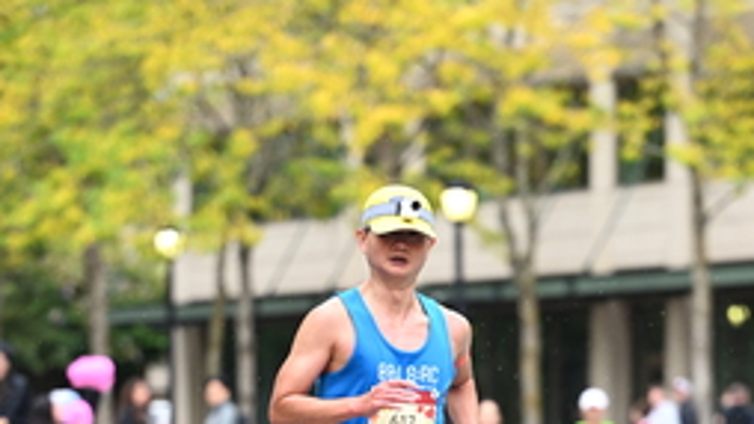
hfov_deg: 7.6
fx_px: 5679
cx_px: 453
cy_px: 629
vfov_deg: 4.3
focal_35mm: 284
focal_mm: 125
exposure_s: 1/1250
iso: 1250
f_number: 2.8
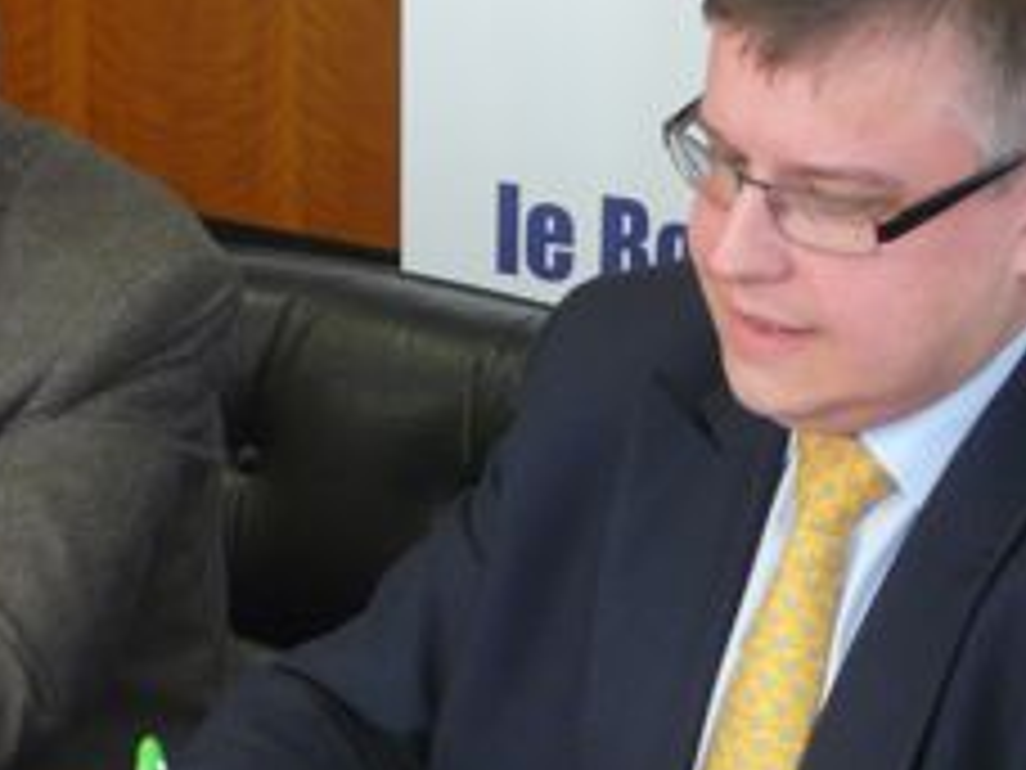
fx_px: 4564
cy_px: 531
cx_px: 209
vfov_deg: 9.6
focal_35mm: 154
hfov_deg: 12.8
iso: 200
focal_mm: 9.8
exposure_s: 1/30
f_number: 3.2
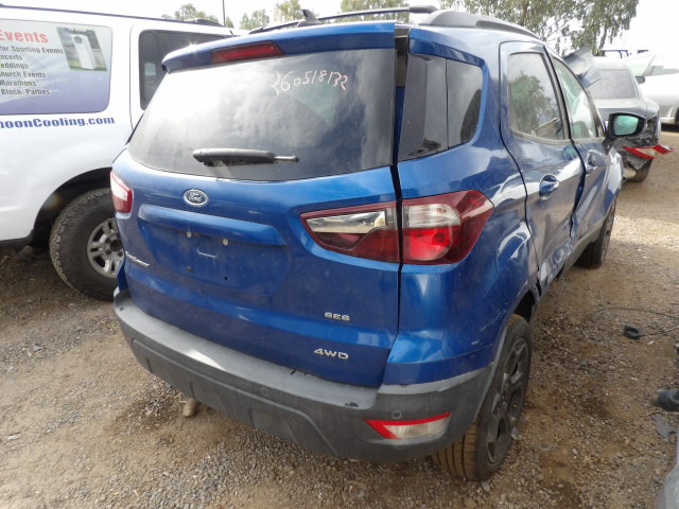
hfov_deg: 71.6
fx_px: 471
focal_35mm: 24
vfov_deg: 56.8
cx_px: 340
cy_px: 254
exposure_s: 1/77
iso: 100
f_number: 5.6
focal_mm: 4.3
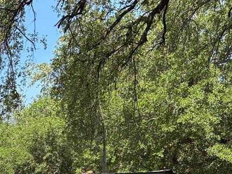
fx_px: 644
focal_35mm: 96
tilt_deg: +0.4
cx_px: -152
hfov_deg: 17.5
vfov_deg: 14.5
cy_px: 253
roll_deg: +1.1
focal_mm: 5.96
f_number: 1.6
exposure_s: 1/1706
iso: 50
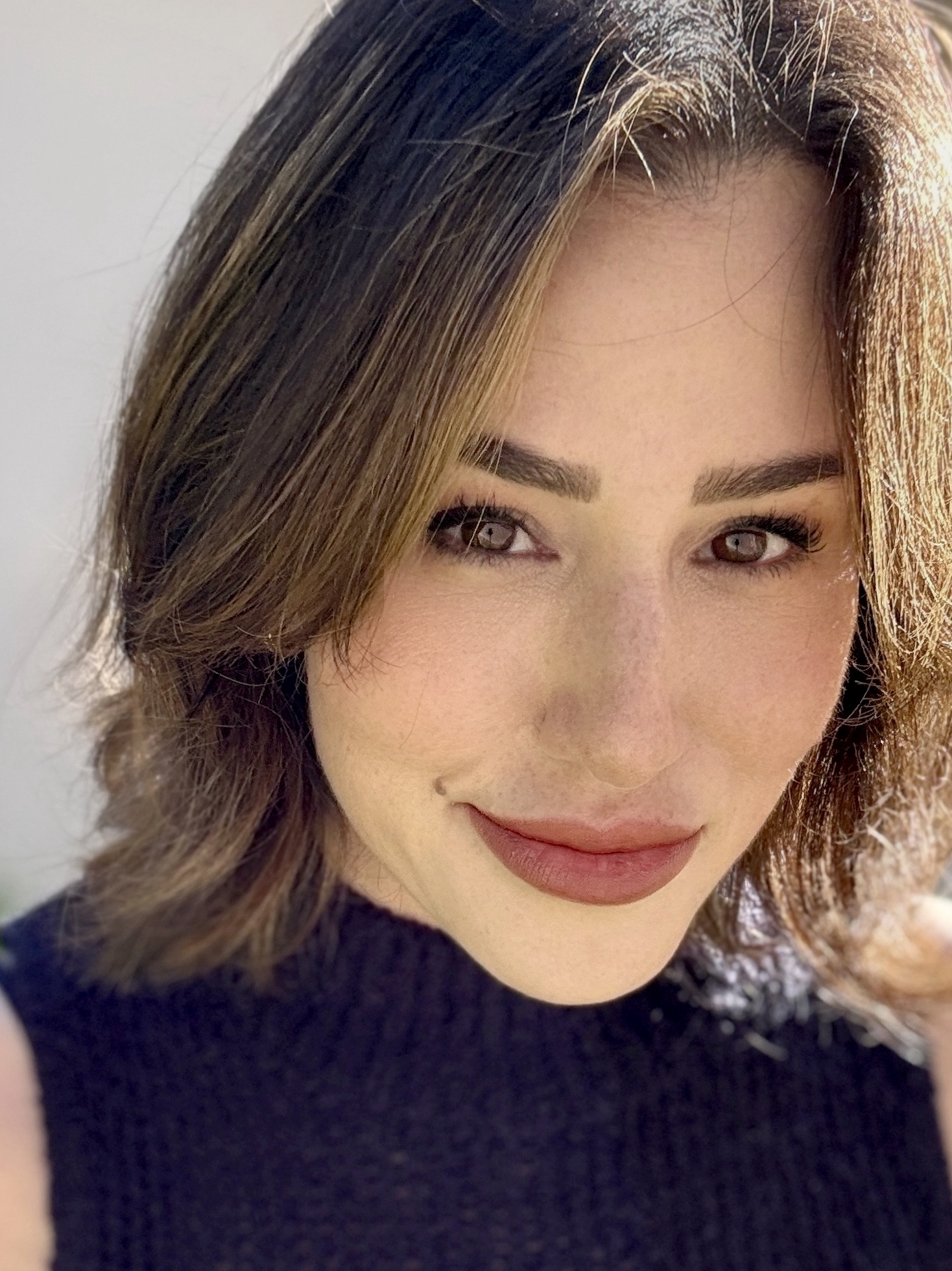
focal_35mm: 35
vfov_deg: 52.6
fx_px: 1284
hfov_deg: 40.6
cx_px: 553
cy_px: 615
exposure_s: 1/164
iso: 20
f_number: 1.9
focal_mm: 2.69
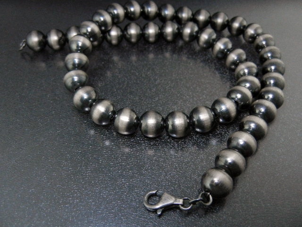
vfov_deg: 41.8
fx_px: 297
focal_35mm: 34
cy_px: 114
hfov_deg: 54.0
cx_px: 151
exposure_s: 1/30
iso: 800
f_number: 7.2
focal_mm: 6.2
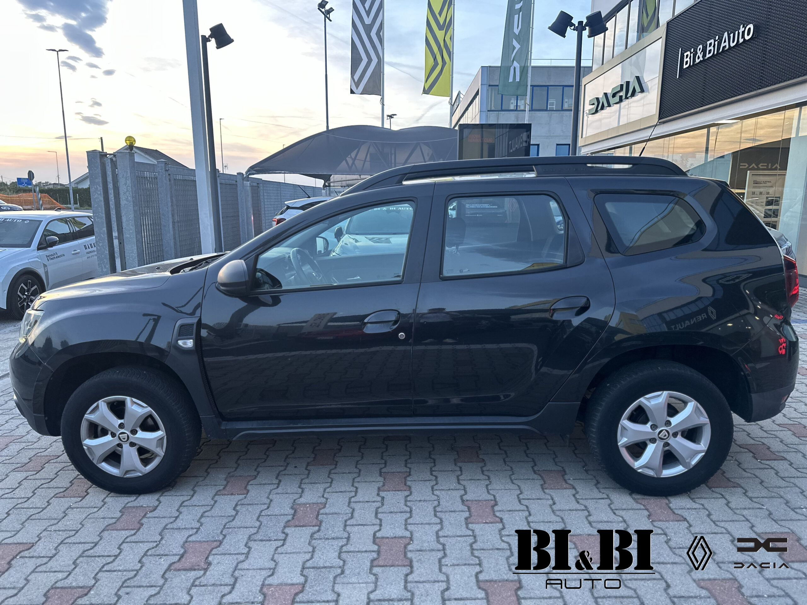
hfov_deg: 71.6
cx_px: 404
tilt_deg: -10.8
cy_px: 302
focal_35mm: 24
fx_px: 560
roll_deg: -0.3
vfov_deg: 56.8
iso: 250
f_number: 1.78
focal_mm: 6.86
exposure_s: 1/80
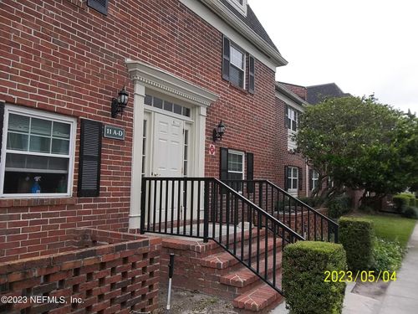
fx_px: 326
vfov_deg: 51.4
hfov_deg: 65.3
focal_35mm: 27
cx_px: 209
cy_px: 157
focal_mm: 4.9
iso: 80
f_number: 3.5
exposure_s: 1/320
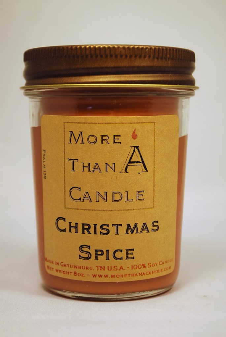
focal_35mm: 78
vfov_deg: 26.0
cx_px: 113
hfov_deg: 17.5
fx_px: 733
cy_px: 168
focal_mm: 52
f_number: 5.6
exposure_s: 1/125
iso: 200
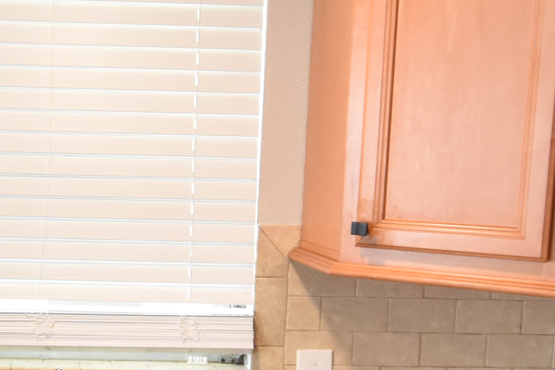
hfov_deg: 28.9
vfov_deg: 19.8
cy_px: 297
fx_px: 1048
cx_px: 93
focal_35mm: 68
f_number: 3.5
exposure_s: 1/90
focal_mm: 10
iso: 800
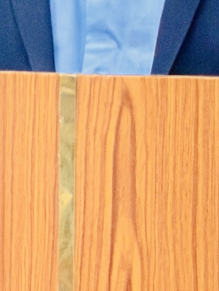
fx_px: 9608
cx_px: 151
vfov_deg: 1.7
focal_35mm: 1140
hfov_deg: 1.3
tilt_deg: +1.8
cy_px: -310
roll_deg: -0.5
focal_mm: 16.89
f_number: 2.8
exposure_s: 1/33
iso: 800
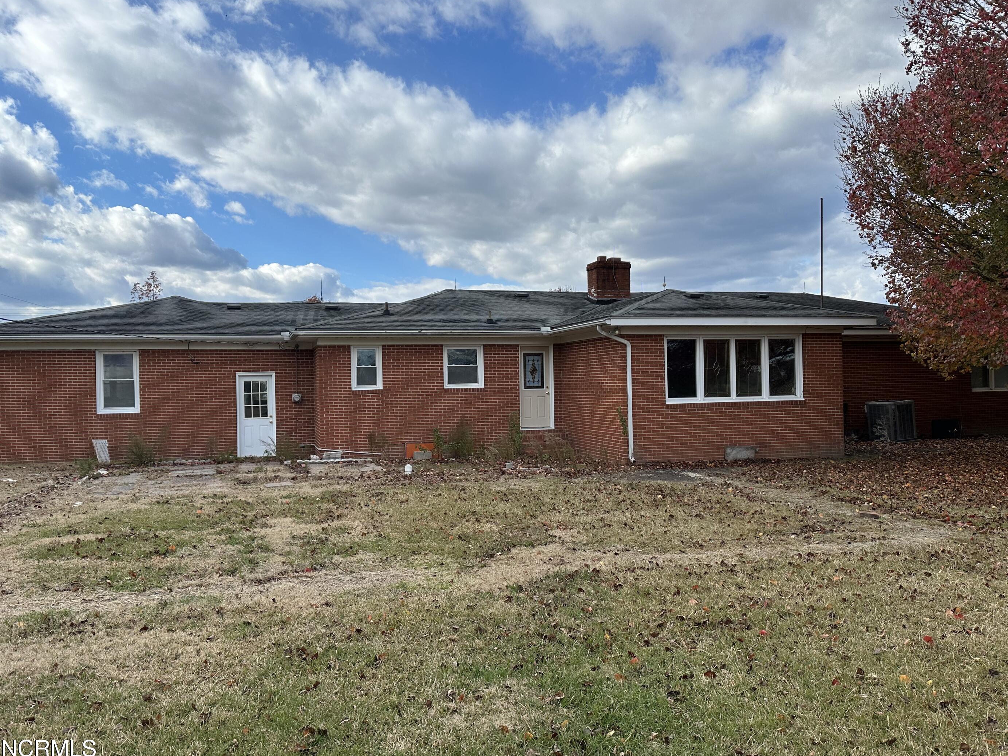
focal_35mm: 26
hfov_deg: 67.2
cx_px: 471
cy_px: 377
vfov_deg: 53.1
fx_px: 757
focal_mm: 6.86
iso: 80
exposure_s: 1/3861
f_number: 1.78
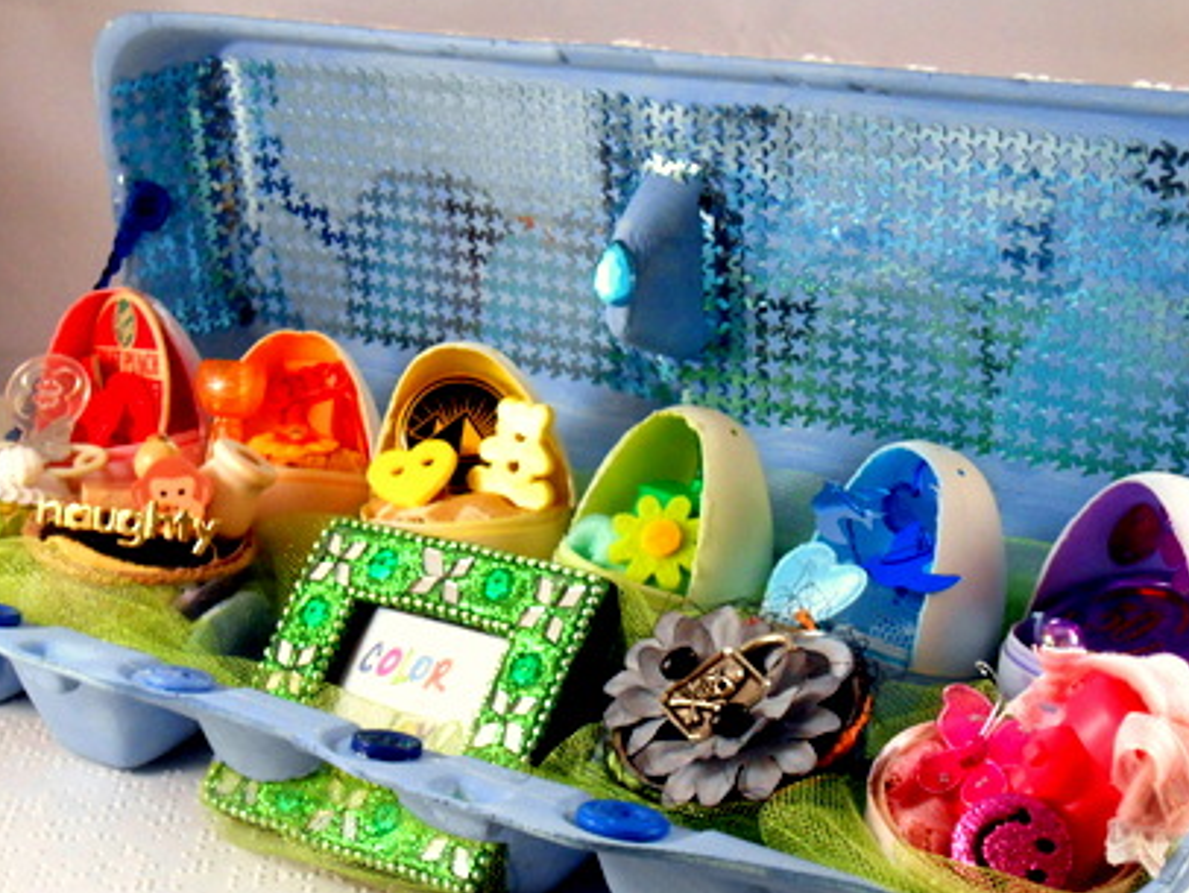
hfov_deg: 31.2
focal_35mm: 62
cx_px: 559
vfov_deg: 23.7
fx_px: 2131
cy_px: 477
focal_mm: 10
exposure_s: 1/20
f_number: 5.2
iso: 400
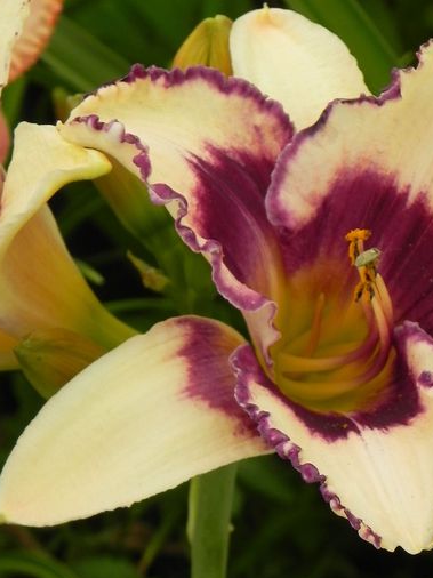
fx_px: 3088
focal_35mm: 185
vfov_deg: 10.7
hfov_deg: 8.0
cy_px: 346
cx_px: 306
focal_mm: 20.8
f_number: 4.5
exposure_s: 1/640
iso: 160
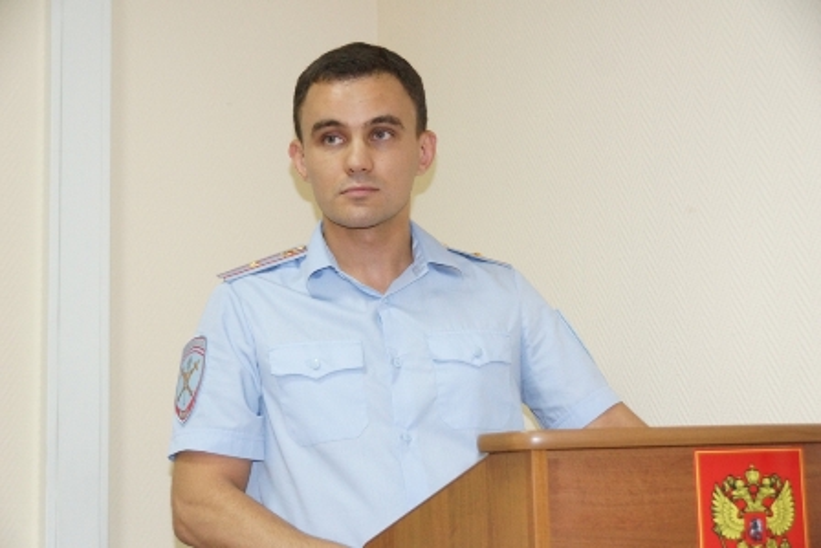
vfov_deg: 22.6
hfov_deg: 33.4
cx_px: 410
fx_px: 1369
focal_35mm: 60
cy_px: 274
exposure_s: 1/100
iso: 2500
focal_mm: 40
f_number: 5
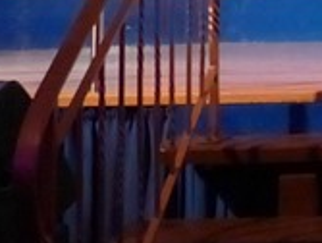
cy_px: -188
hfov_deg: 13.6
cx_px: 550
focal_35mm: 132
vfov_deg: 10.6
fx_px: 1231
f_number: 3.2
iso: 1600
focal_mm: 6.4
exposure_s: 1/125
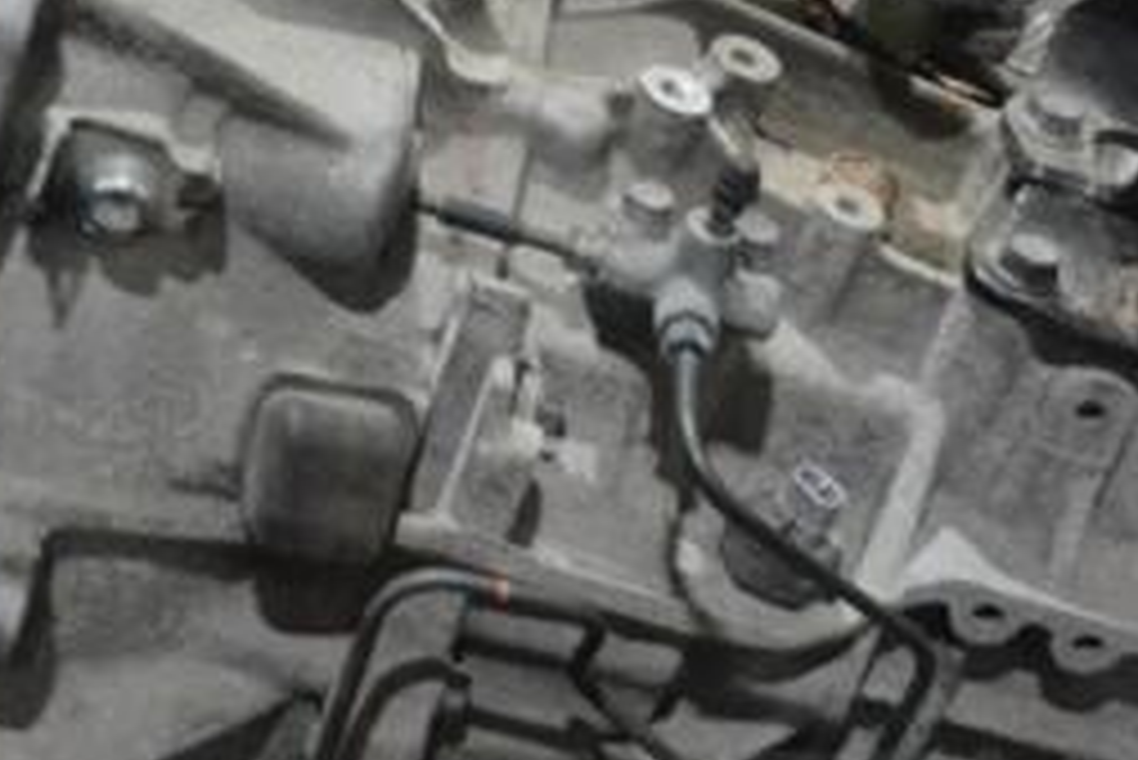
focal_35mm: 103
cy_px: 220
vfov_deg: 13.3
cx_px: 418
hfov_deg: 19.7
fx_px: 3264
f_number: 4.5
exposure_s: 1/40
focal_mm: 29
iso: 3200
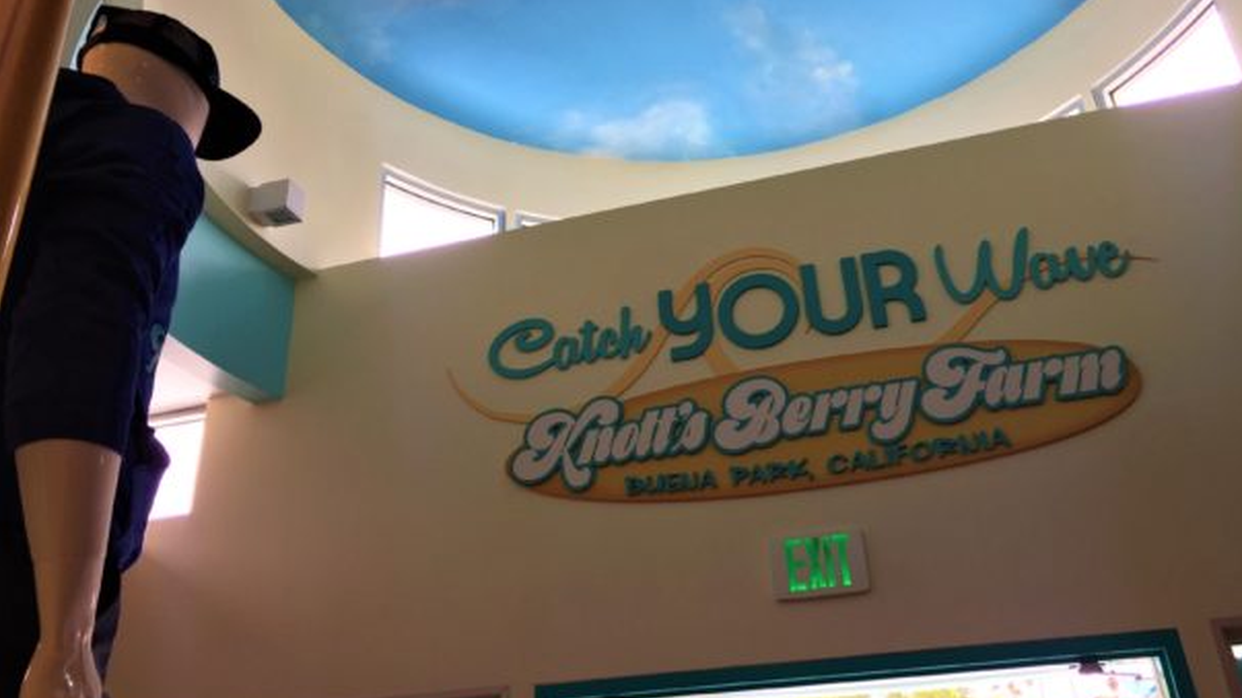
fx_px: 1054
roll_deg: +0.7
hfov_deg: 61.0
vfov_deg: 36.5
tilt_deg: +28.2
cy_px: 268
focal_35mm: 32
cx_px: 626
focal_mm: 4.15
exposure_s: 1/120
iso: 32
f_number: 2.2
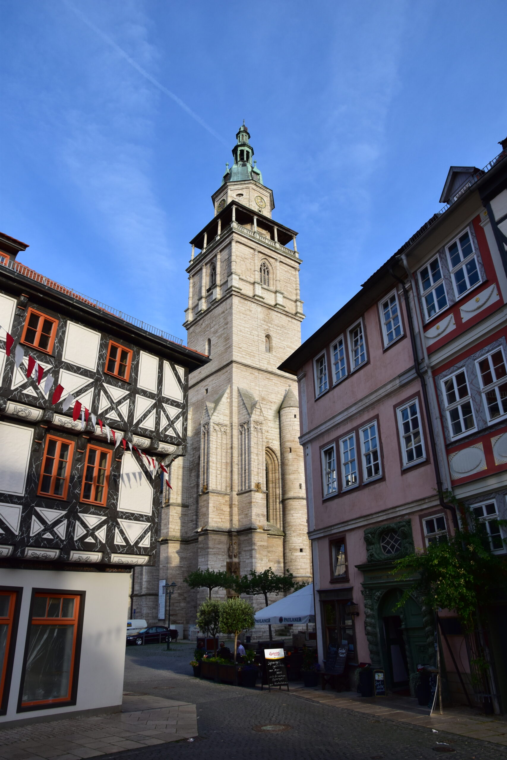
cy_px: 380
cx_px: 254
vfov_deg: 73.7
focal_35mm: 24
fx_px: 507
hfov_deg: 53.1
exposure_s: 1/250
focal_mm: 16
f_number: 10
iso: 400
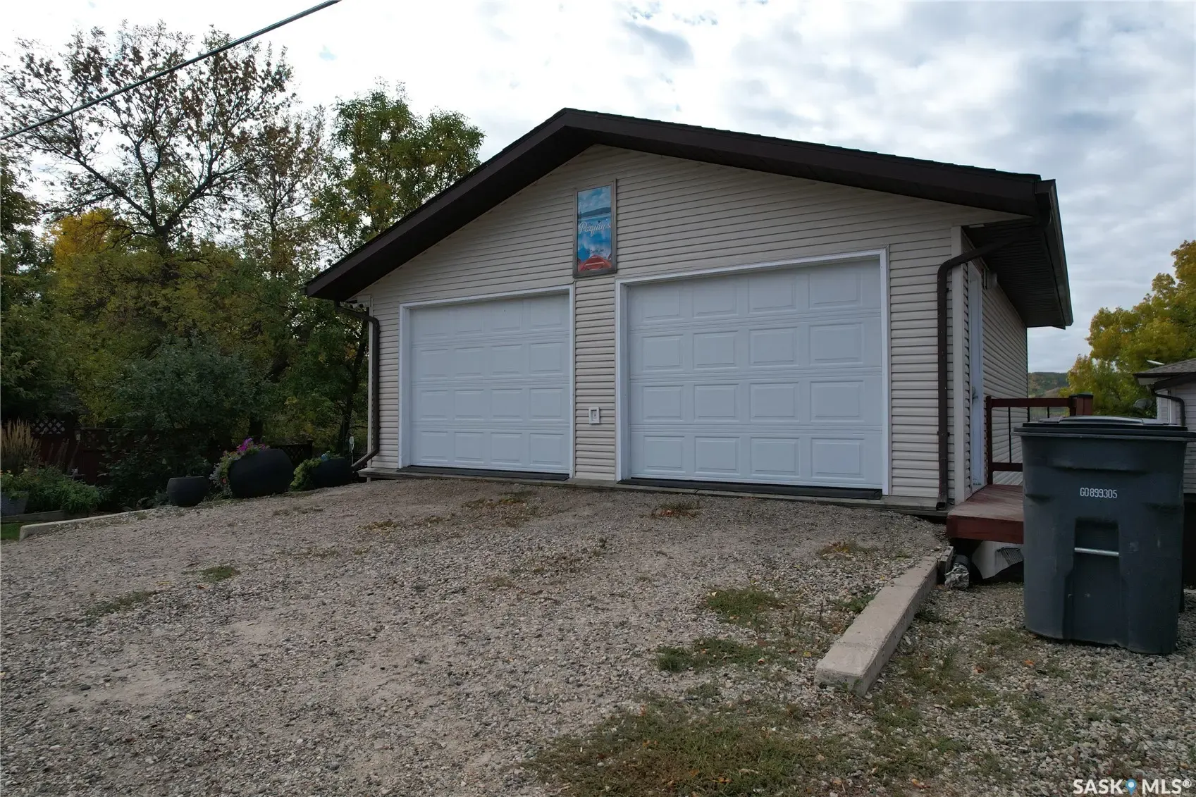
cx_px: 598
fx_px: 731
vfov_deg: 57.2
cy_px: 398
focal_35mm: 22
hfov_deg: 78.6
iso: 110
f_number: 2.8
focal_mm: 8.38
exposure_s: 1/2000
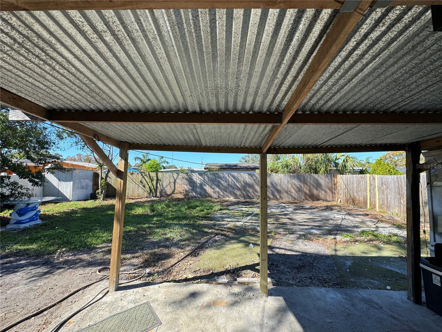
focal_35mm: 14
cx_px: 221
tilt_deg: +3.3
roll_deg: -0.9
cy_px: 166
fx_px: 179
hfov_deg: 102.1
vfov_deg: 85.7
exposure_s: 1/501
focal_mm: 2.22
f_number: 2.2
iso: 40
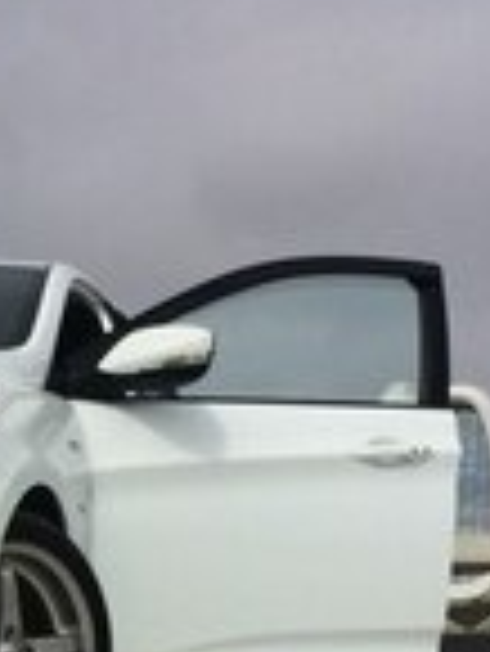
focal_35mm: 99
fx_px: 1866
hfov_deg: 14.5
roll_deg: -1.5
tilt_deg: -3.7
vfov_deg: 18.7
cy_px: 800
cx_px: -90
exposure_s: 1/5882
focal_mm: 4.15
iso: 32
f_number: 2.2
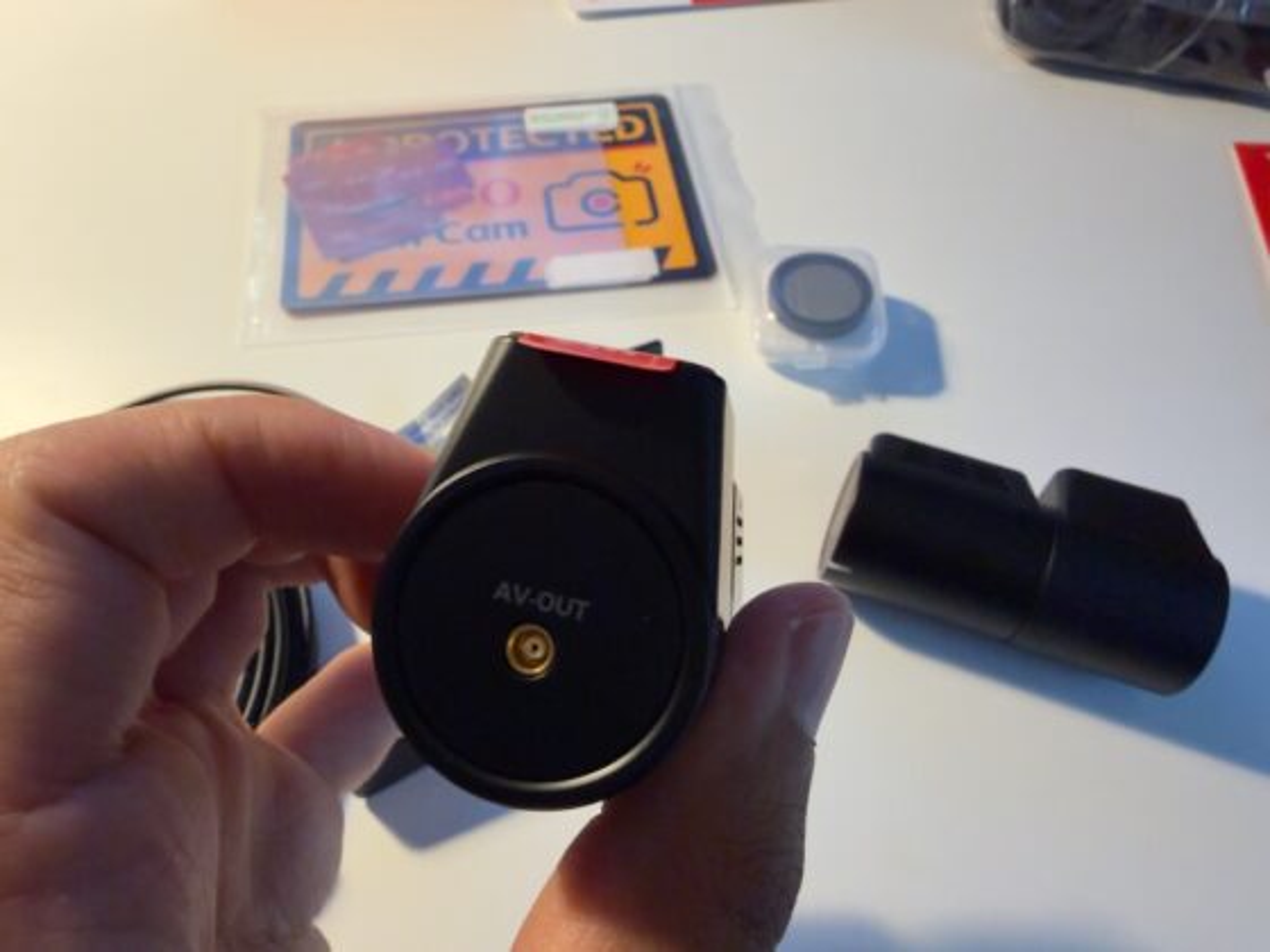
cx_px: 635
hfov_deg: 69.4
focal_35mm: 25
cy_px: 476
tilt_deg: -57.1
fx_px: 917
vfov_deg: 54.9
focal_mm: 2.22
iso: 320
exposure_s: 1/100
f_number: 2.2
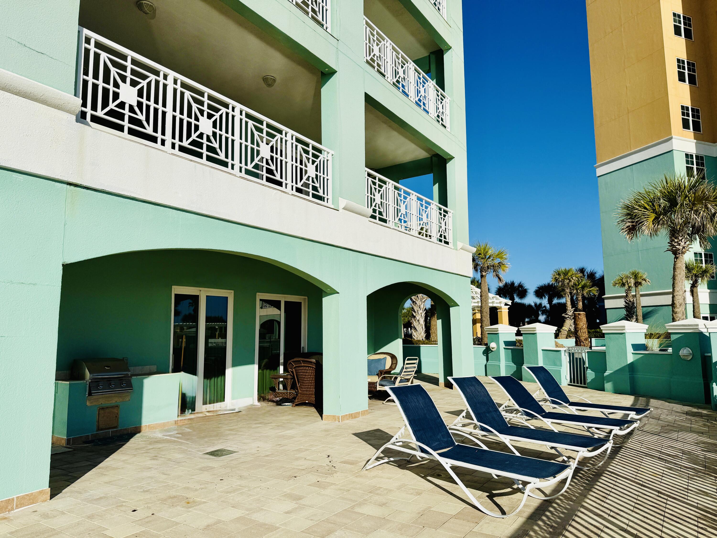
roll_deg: +0.1
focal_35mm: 24
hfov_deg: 71.6
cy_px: 269
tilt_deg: +6.9
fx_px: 497
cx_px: 358
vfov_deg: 56.8
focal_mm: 6.76
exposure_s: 1/14286
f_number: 1.78
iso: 80
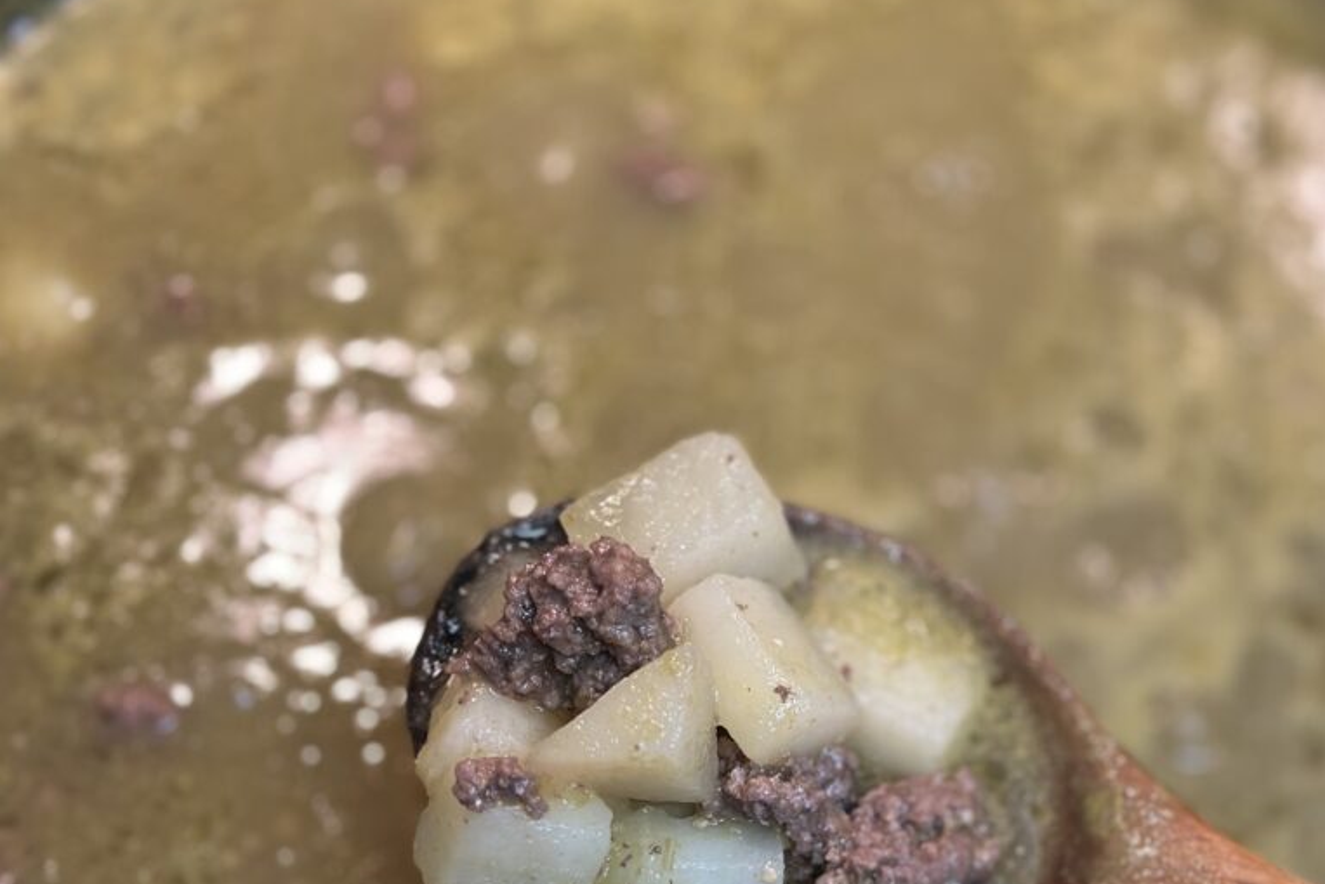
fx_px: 2466
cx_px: 665
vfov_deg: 20.3
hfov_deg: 30.1
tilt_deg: -63.8
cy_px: 535
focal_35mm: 67
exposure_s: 1/60
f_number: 1.78
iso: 250
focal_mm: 6.86
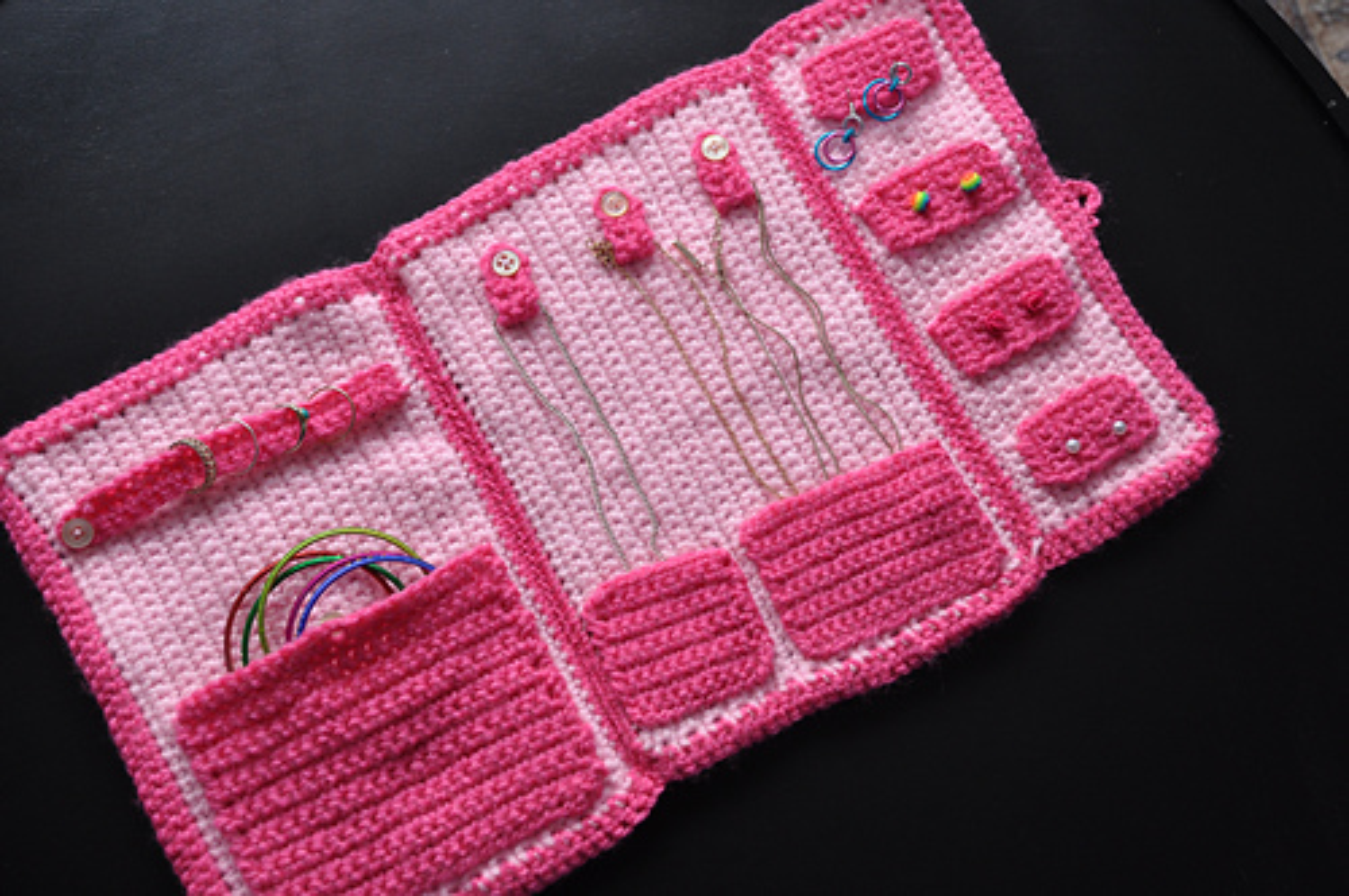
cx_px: 674
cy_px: 448
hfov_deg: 46.5
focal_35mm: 42
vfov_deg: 31.8
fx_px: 1572
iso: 400
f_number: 5.6
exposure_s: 1/80
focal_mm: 28
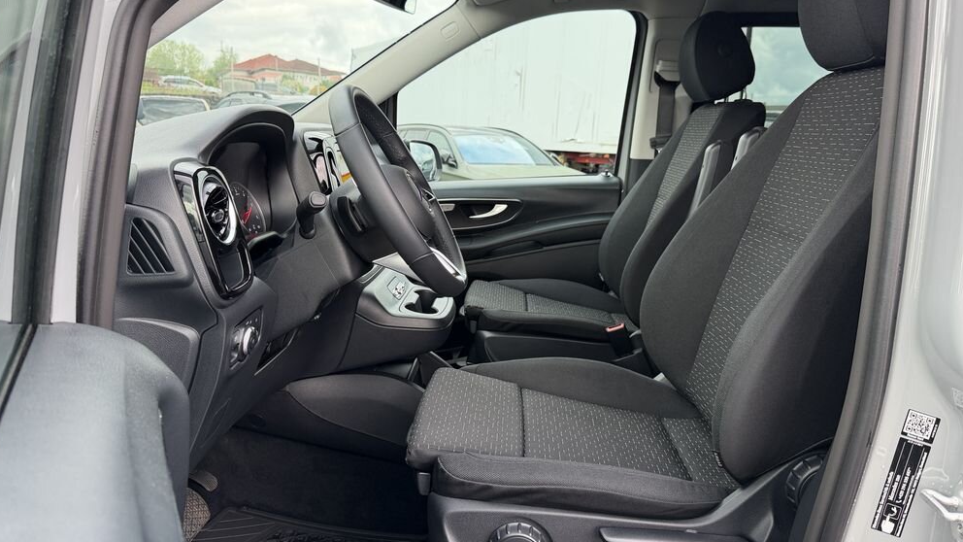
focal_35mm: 27
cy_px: 247
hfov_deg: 69.9
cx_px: 484
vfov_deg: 42.9
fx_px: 689
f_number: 1.78
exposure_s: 1/365
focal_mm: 6.76
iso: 100
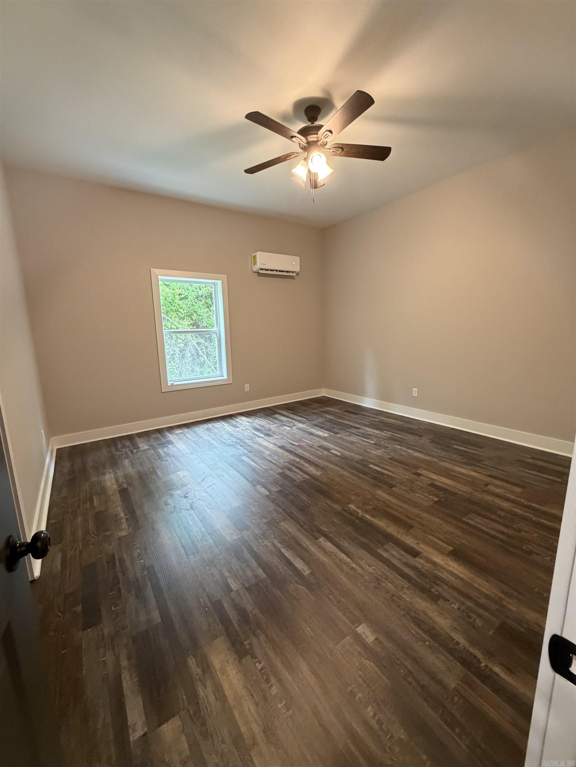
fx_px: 311
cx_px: 288
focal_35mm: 14
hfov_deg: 85.7
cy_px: 384
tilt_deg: -8.3
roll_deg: +2.0
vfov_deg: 102.1
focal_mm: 2.22
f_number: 2.2
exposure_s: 1/60
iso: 400
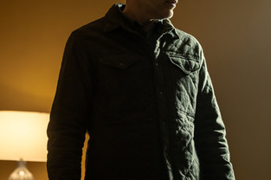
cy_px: 76
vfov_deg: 17.0
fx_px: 602
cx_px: 60
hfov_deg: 25.0
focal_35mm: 80
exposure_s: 1/250
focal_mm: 50
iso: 800
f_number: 2
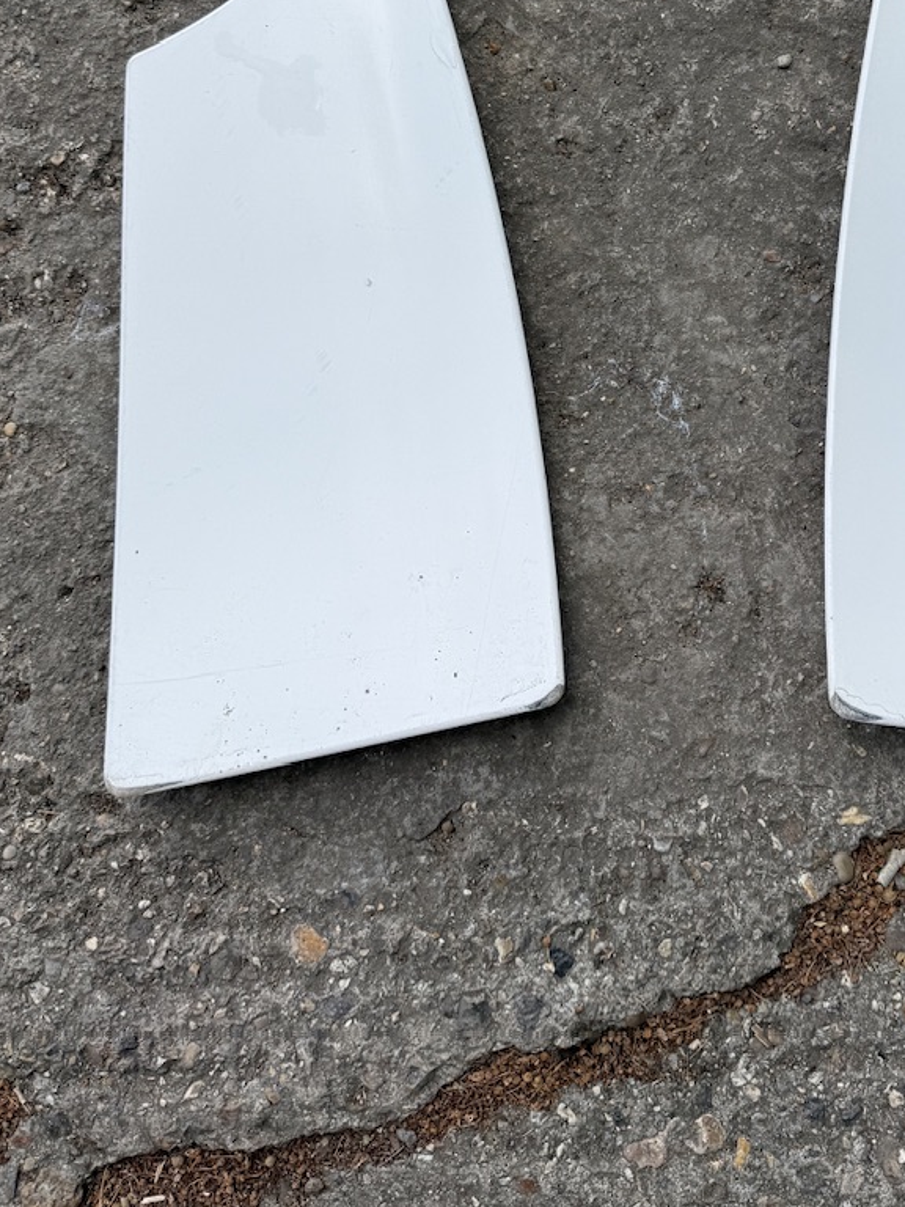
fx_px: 1394
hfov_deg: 35.4
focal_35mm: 40
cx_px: 641
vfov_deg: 45.5
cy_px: 333
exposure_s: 1/1653
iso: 80
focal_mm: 6.76
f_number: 1.78
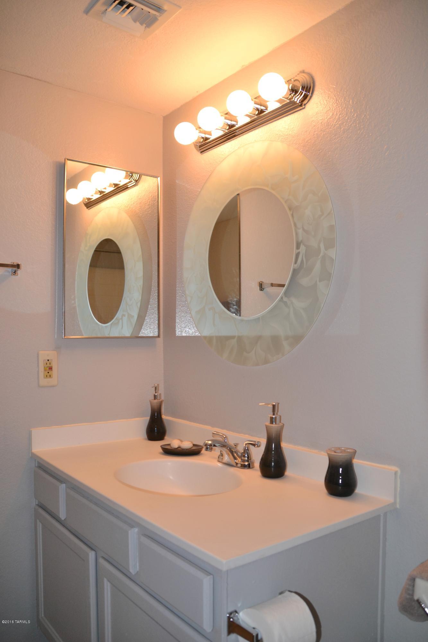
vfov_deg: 67.4
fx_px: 482
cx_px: 214
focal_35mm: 27
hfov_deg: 47.9
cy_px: 321
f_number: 4
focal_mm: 18
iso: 360
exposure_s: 1/125
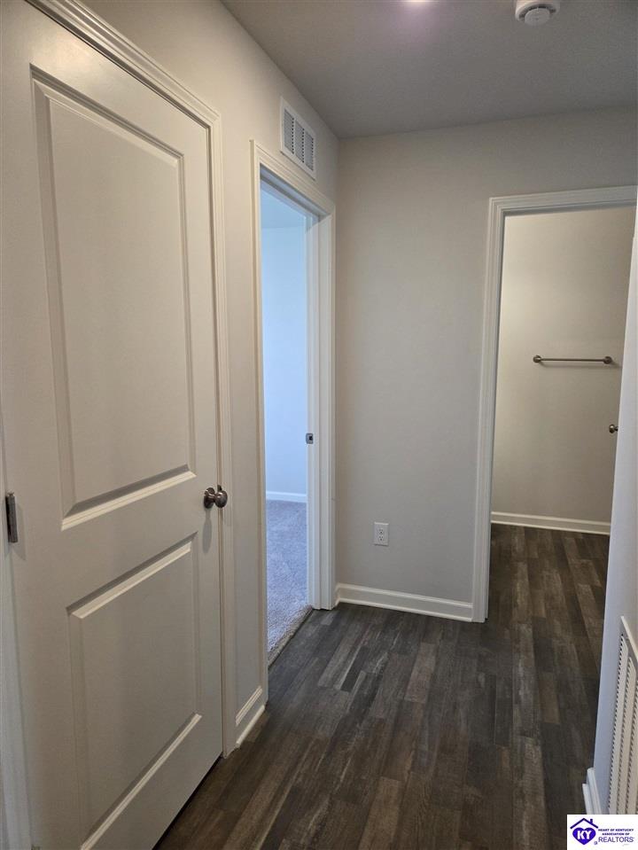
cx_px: 319
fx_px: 565
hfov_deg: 58.9
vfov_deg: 73.9
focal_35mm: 23
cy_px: 425
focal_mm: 5.4
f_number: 1.8
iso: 250
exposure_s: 1/120
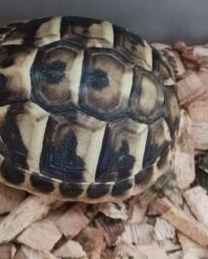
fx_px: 477
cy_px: 62
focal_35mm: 62
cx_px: 64
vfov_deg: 29.9
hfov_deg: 24.5
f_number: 1.8
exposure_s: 1/20
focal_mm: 4
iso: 640
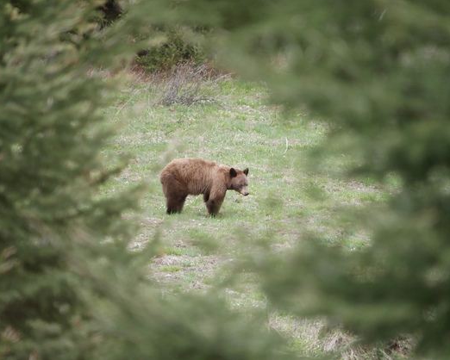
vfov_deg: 2.5
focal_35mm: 628
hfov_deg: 3.1
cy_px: 180
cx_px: 210
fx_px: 8367
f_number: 5.6
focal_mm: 300
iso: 1250
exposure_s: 1/640
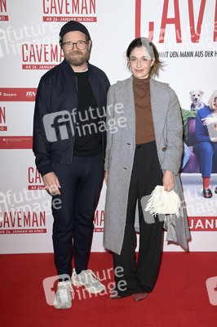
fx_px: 435
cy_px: 164
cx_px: 108
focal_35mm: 48
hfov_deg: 28.0
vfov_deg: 41.1
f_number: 7.1
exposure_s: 1/250
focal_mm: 48
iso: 400
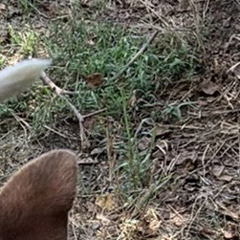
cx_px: -88
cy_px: 419
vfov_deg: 15.1
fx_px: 792
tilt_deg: -54.9
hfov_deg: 16.2
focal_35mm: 101
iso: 80
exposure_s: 1/395
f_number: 2.2
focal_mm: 2.22
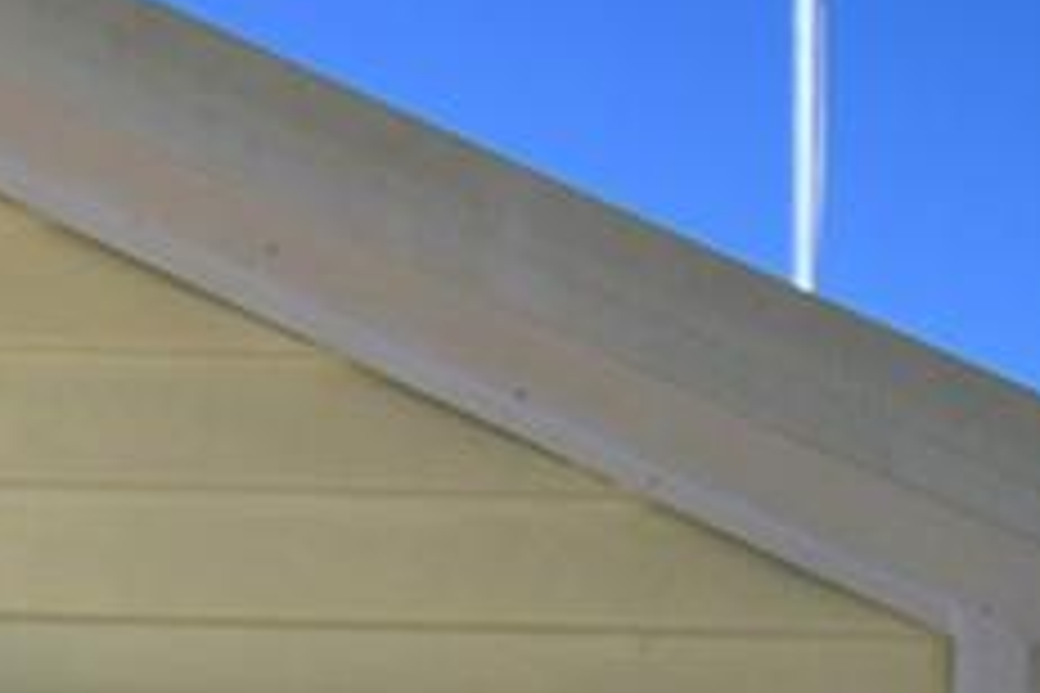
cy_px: 1665
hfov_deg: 18.6
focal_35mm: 104
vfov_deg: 11.1
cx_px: -189
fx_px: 3004
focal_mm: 10
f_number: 4.5
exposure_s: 1/1250
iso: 100
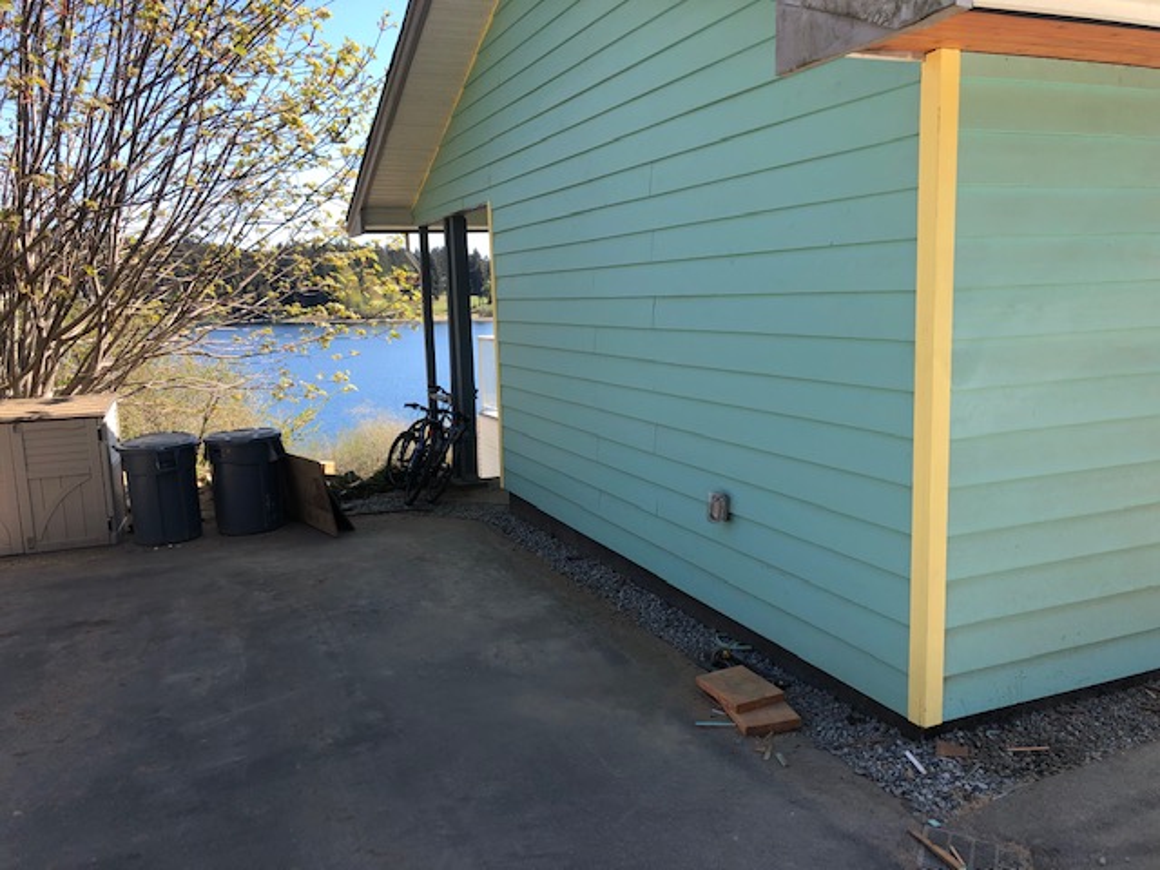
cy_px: 435
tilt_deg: -7.4
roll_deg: +1.0
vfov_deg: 49.7
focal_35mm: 28
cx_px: 580
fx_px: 938
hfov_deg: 63.4
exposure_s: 1/615
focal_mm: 3.99
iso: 20
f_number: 1.8
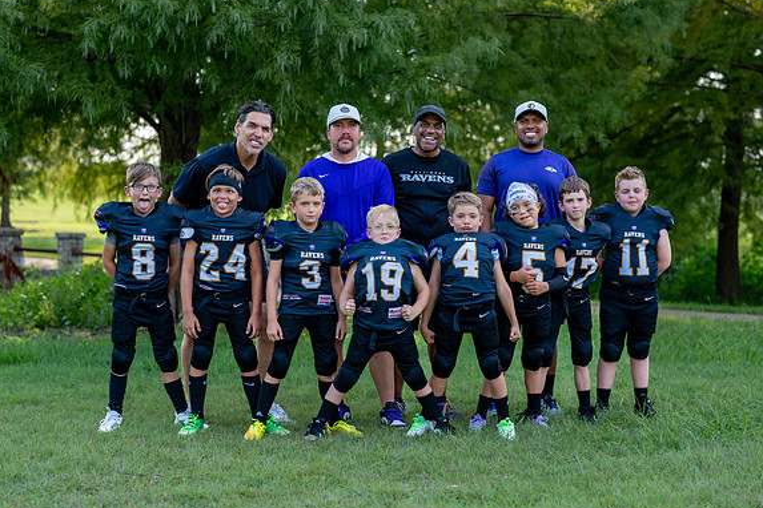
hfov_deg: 30.1
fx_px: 1420
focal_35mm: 67
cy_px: 233
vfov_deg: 20.3
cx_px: 399
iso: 100
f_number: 2.2
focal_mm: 50
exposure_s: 1/500
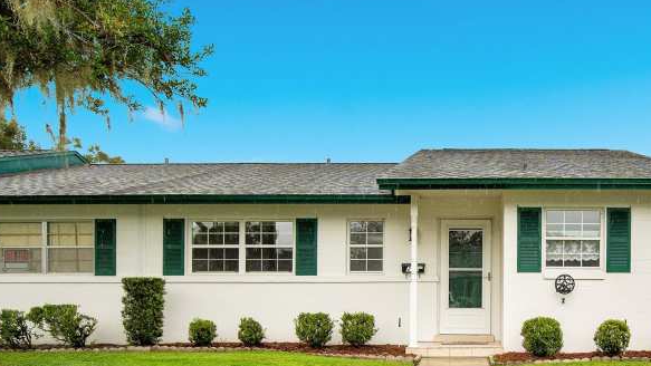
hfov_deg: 78.4
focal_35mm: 23
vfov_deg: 47.9
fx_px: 397
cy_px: 269
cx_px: 360
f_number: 5
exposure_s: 1/500
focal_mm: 16
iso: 800
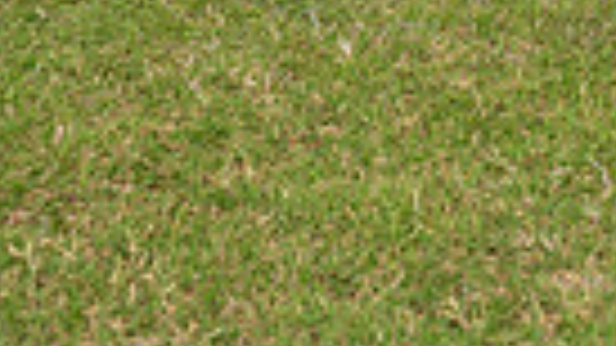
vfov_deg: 8.7
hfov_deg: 17.6
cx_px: 544
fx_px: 1960
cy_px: -625
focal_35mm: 120
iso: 200
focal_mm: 35
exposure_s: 1/250
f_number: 5.6
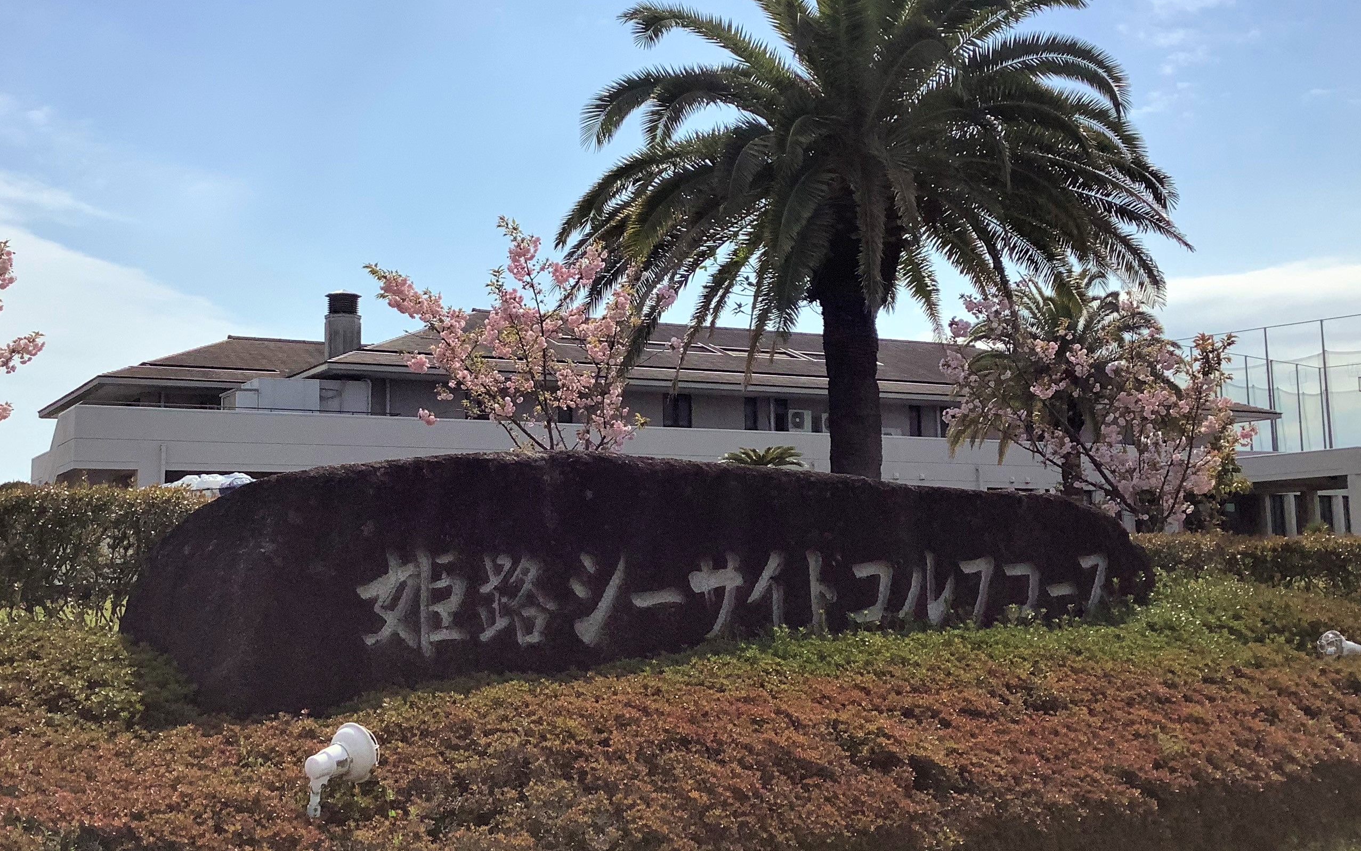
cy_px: 344
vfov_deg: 30.5
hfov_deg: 47.0
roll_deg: -0.8
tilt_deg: +8.1
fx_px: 1558
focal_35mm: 42
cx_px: 580
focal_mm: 3.3
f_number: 2.4
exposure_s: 1/3704
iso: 25
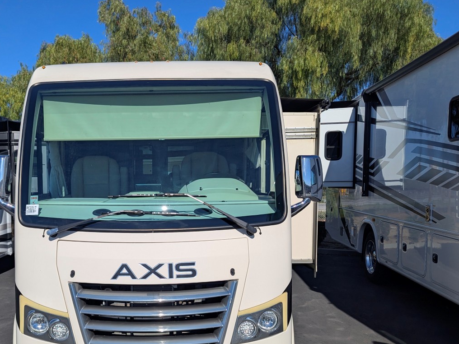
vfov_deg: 42.3
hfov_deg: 54.1
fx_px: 438
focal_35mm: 33
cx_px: 150
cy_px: 233
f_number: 1.85
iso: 51
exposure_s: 1/4926
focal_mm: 6.81
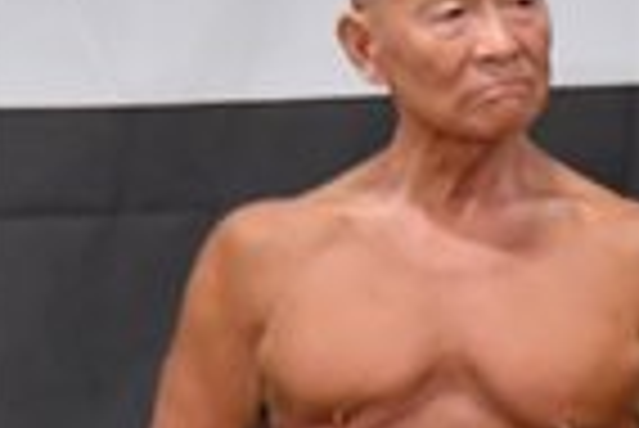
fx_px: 19545
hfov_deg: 1.9
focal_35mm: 1100
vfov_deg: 1.3
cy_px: 842
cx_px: 1717
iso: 5000
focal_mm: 135
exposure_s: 1/400
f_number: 5.6
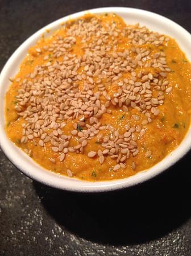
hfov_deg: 40.6
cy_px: 128
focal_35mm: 35
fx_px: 258
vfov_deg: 52.7
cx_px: 96
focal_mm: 4.28
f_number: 2.4
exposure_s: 1/15
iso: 80
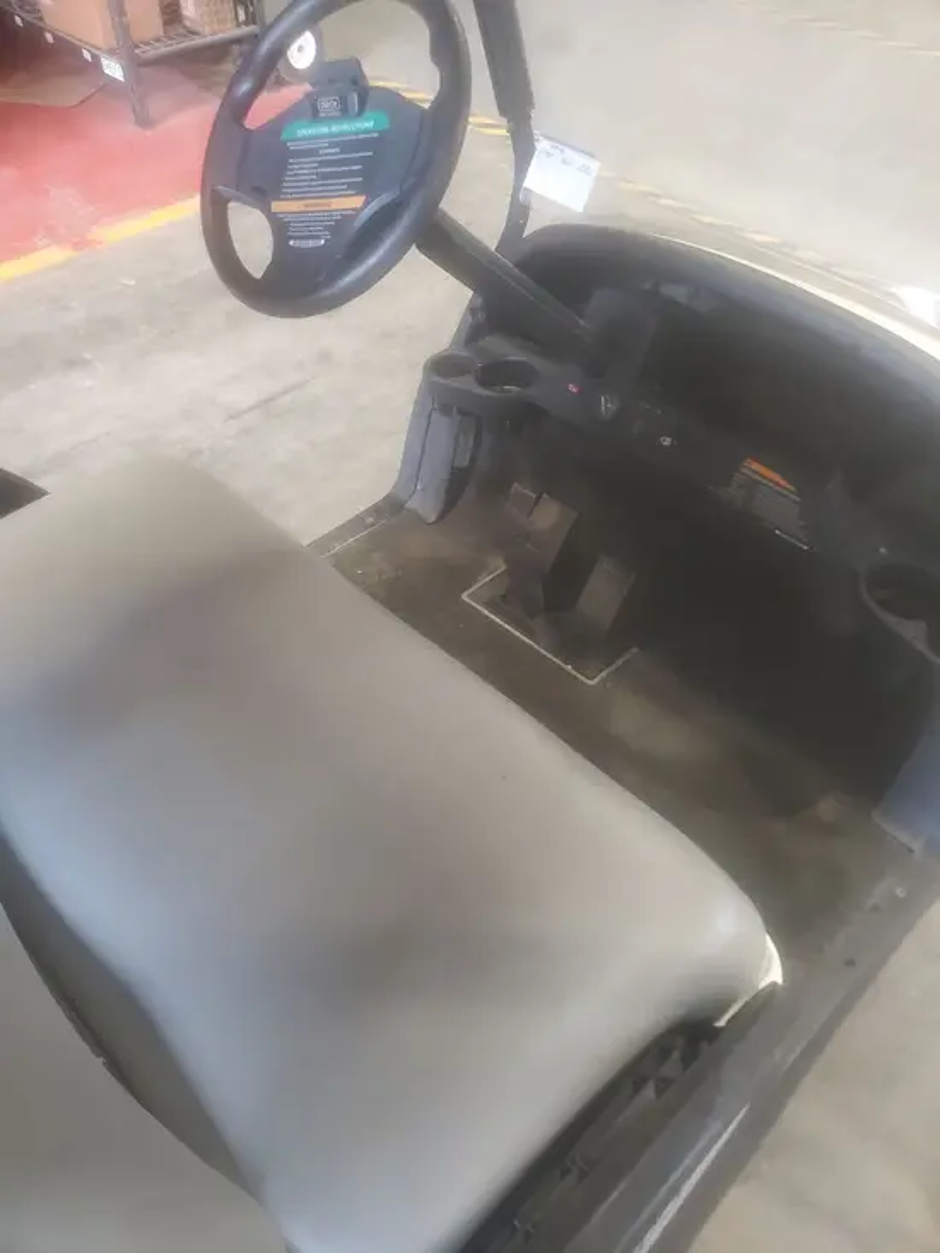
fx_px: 941
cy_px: 626
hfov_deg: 53.1
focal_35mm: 26
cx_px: 470
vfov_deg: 67.3
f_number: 2.4
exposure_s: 1/40
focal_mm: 4.3
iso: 400
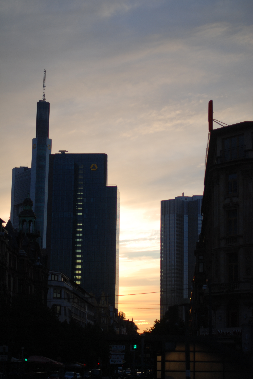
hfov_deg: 18.2
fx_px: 788
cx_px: 126
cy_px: 190
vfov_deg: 27.0
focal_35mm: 75
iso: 100
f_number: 1.4
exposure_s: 1/4000
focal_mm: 50
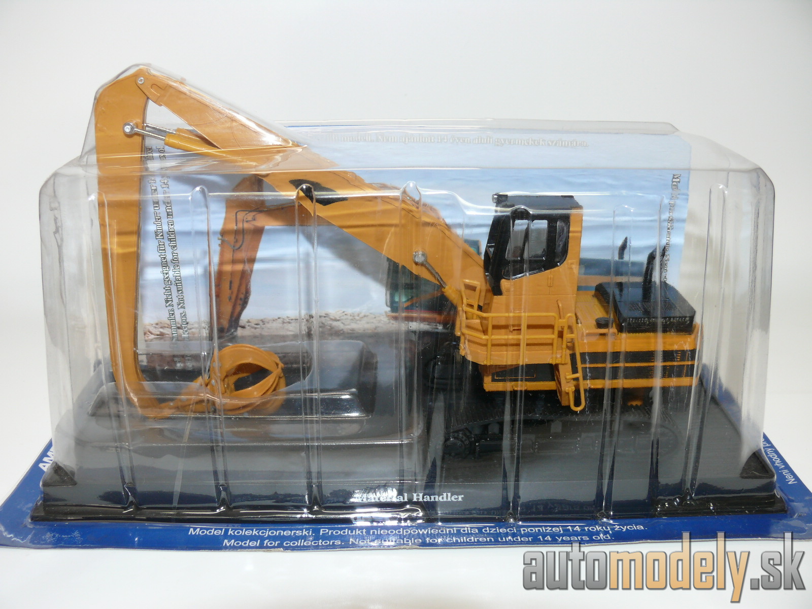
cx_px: 406
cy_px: 304
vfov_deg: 40.7
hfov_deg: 52.6
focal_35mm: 35
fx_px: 821
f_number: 4
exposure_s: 1/30
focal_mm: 7.4
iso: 100
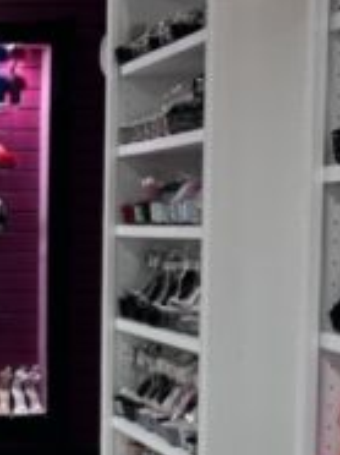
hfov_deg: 15.8
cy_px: 316
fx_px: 1103
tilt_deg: -4.5
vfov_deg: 23.2
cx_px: -196
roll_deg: +1.1
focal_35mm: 84
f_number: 1.5
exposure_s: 1/60
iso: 80
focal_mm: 5.7
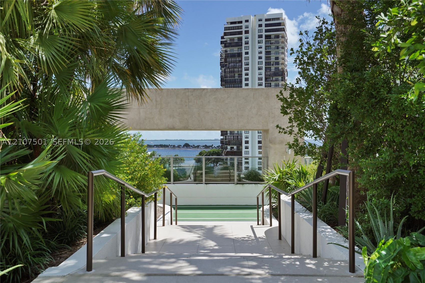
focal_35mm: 32
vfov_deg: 41.1
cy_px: 142
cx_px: 212
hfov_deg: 58.7
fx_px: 378
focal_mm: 32
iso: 400
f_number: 8
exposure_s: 1/400
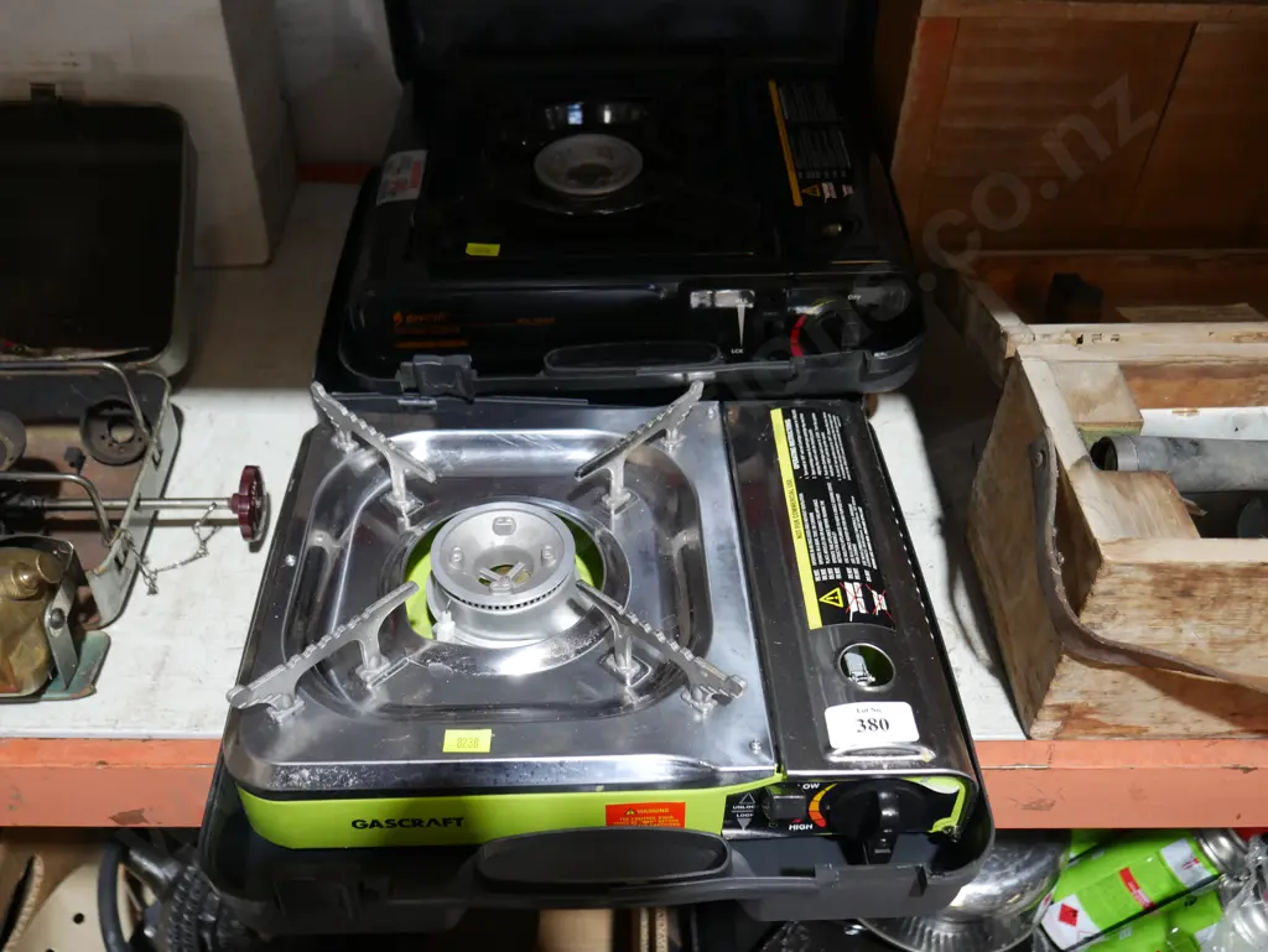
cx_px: 634
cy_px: 476
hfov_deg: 56.8
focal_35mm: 32
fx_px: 1173
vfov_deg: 44.2
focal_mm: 16
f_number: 3.6
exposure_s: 1/60
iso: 640
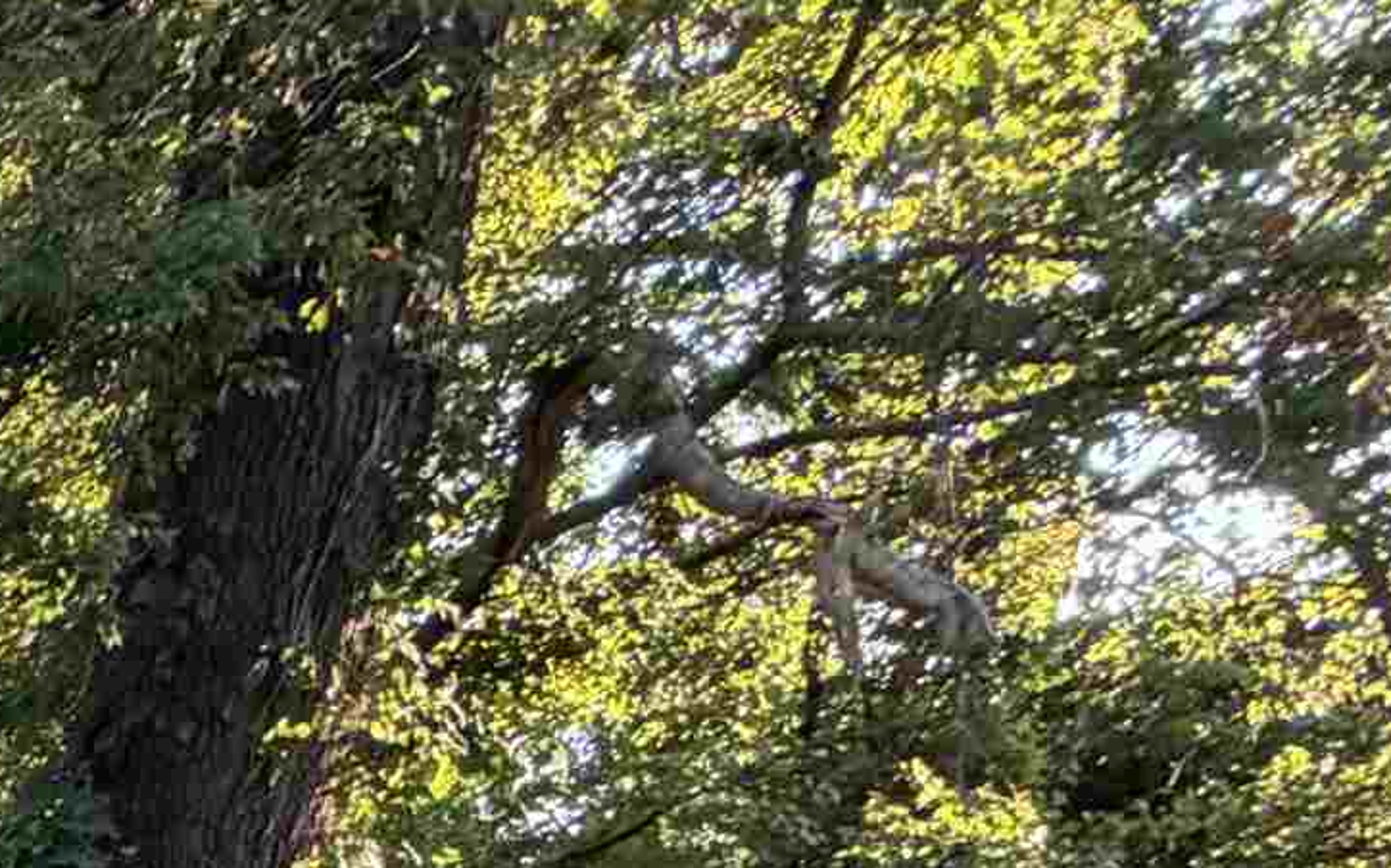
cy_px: 2074
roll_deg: +5.6
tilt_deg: -15.9
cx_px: -1474
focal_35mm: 63
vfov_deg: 14.2
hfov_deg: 18.5
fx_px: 2388
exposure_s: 1/121
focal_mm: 2.22
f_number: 2.2
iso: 250
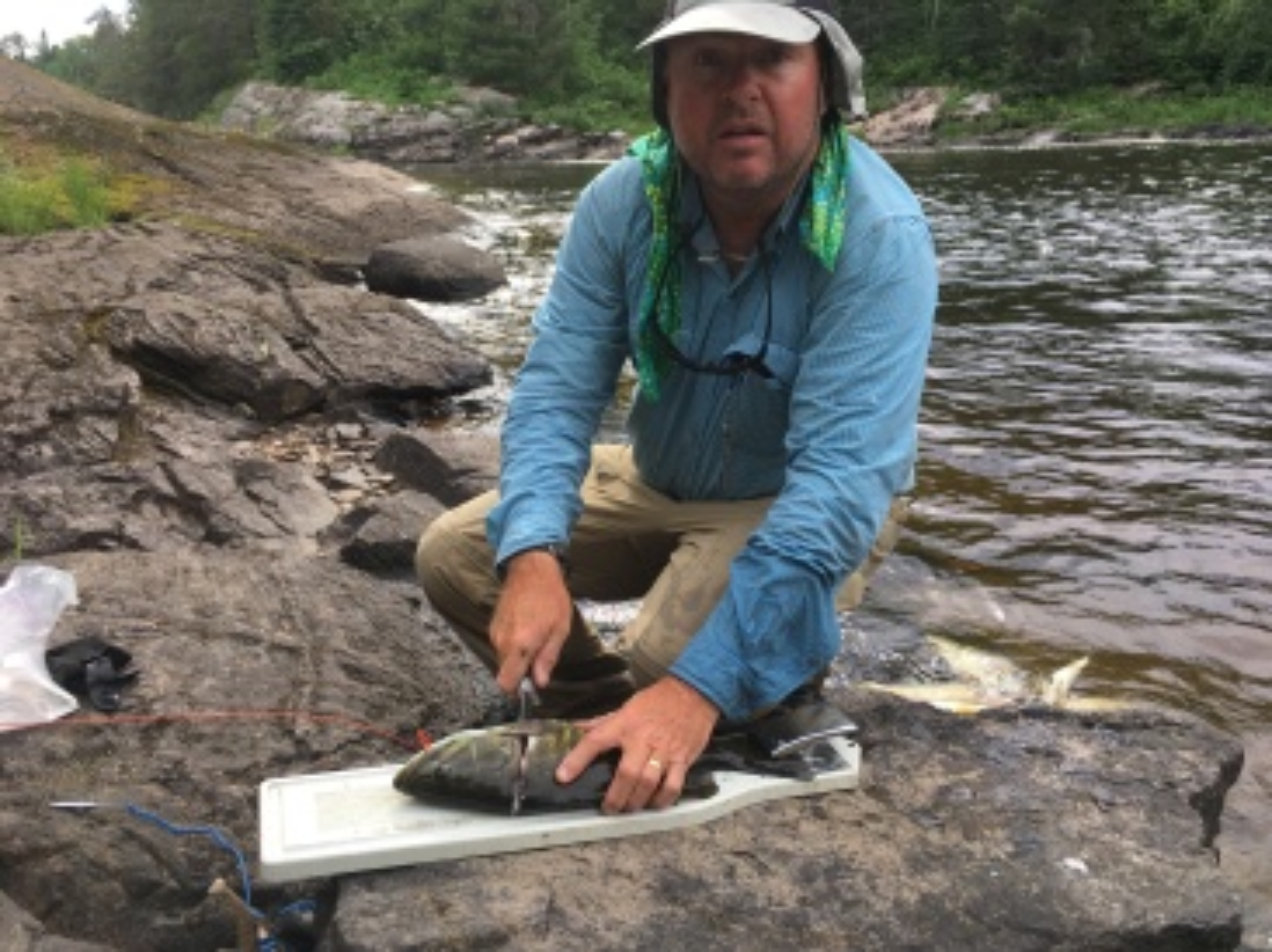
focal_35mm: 29
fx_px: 1065
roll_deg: +1.7
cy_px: 476
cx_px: 636
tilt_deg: -16.8
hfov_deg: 61.7
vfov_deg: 48.2
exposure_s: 1/300
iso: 25
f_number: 2.2
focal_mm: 4.15
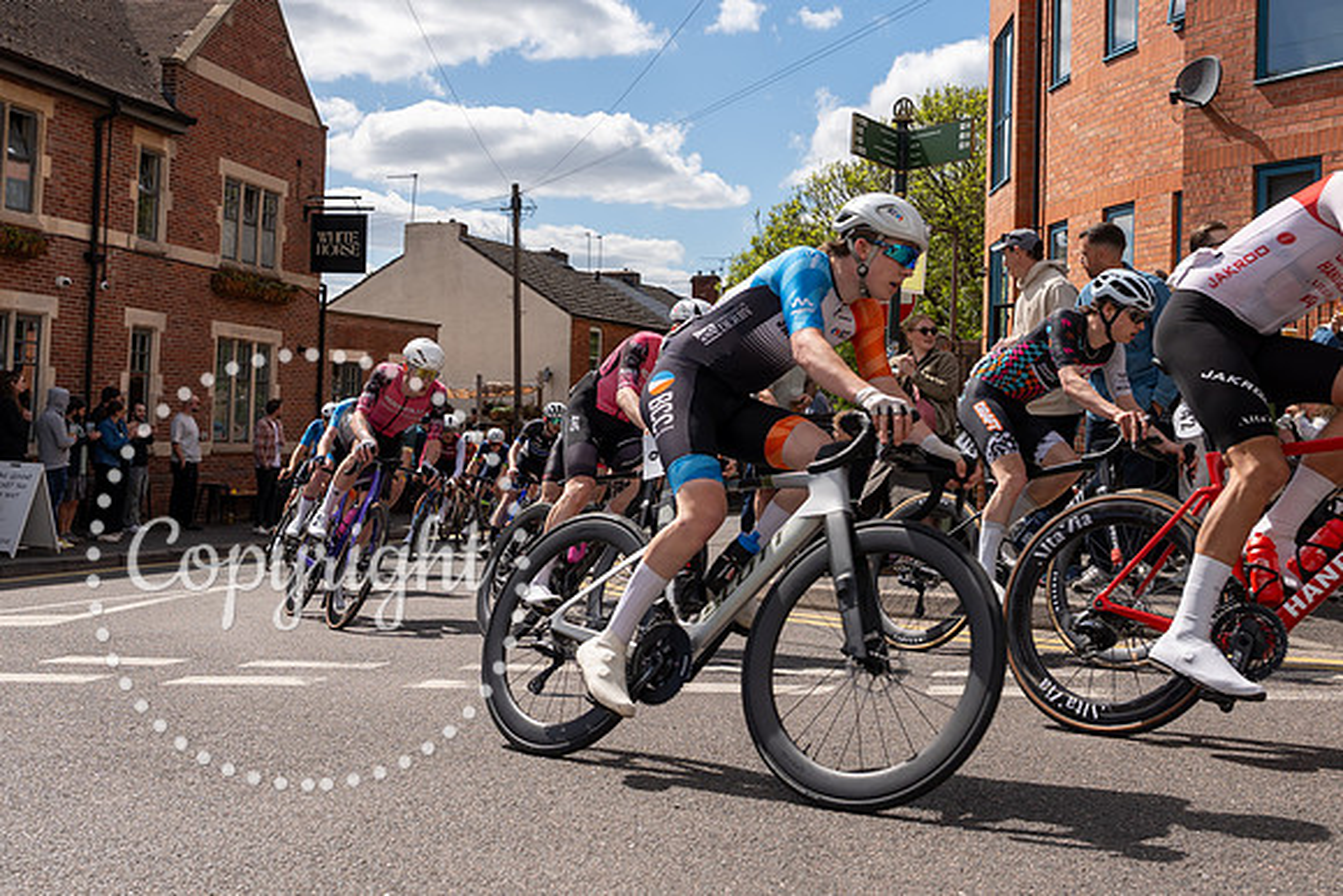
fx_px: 1443
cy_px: 366
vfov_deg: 34.4
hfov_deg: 49.9
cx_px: 671
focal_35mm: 39
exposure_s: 1/1000
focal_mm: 25
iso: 125
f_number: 5
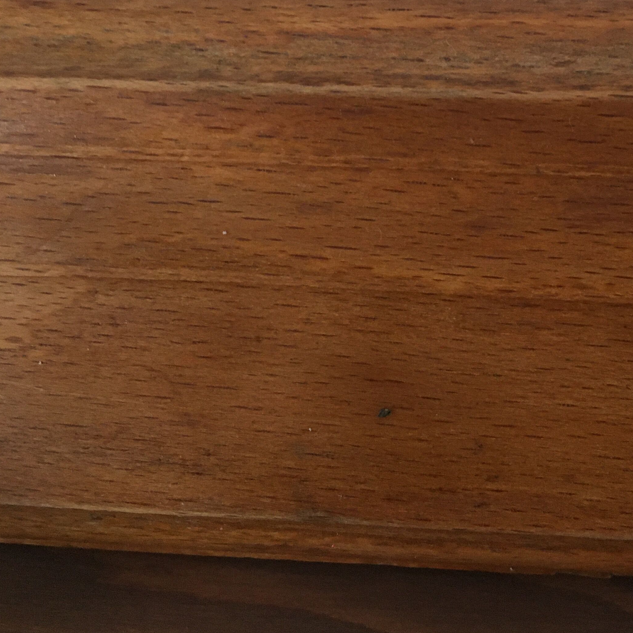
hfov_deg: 33.5
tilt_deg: -33.4
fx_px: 1034
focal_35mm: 50
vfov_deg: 33.2
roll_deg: -0.5
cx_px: 460
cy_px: 144
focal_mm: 4.15
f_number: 2.2
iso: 200
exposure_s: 1/33
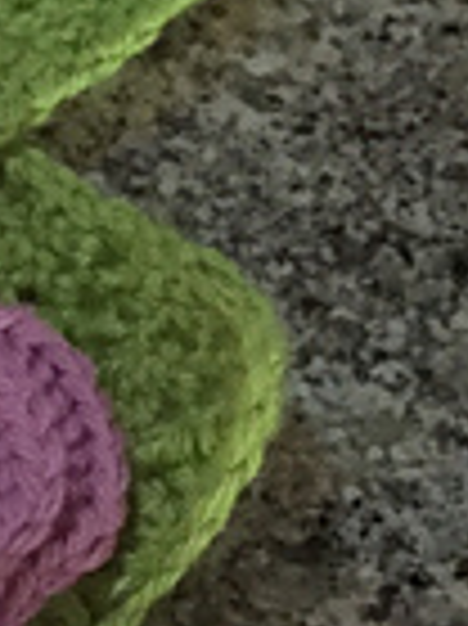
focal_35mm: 134
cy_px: 513
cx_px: -572
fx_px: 2419
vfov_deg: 14.6
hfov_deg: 10.0
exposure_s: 1/15
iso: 1600
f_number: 2.2
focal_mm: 4.15
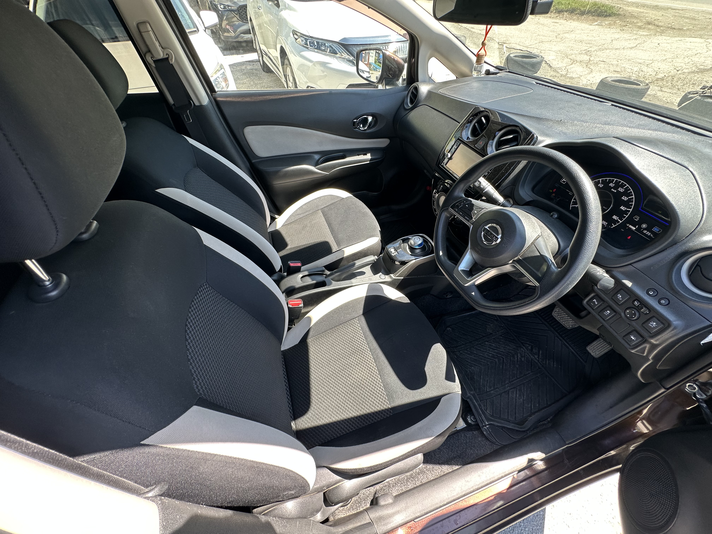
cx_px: 356
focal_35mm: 14
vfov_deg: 85.7
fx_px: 288
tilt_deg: -45.4
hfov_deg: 102.1
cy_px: 267
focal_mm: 2.22
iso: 40
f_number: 2.2
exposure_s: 1/99
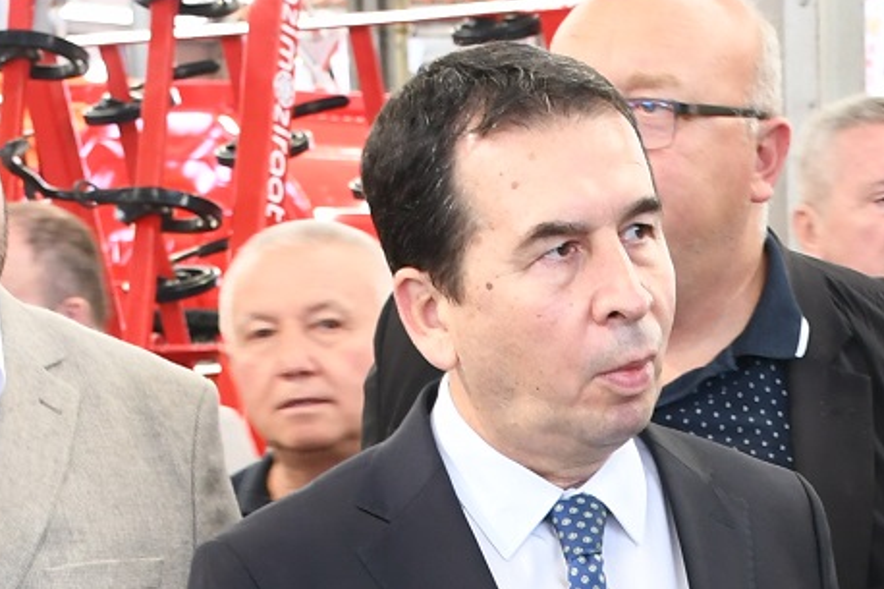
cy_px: 1025
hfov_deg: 13.5
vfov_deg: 8.7
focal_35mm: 151
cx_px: 836
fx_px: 3706
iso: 640
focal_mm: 24
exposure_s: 1/40
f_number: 4.5
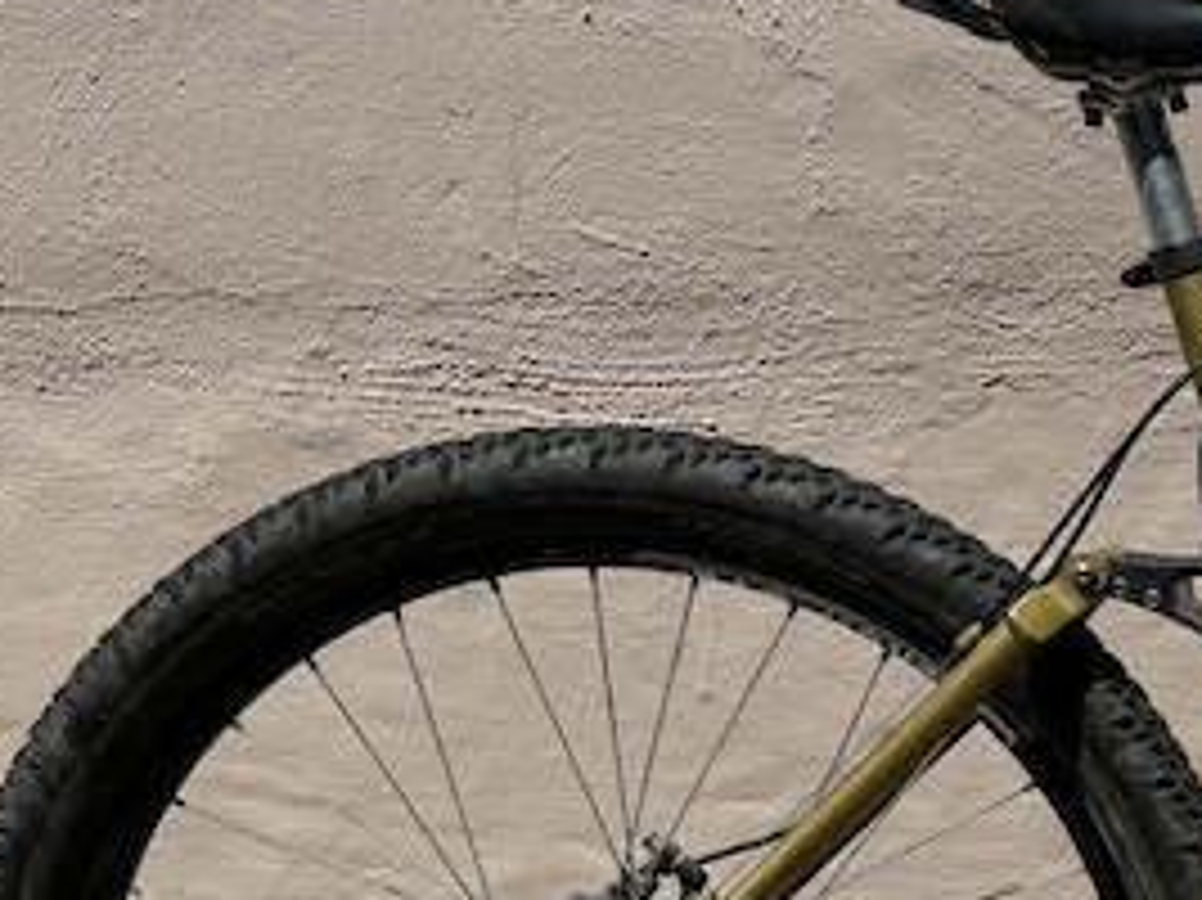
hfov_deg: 23.0
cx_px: 1697
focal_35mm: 72
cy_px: 630
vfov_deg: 20.3
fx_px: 2499
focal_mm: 6.76
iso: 80
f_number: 1.78
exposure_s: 1/6410
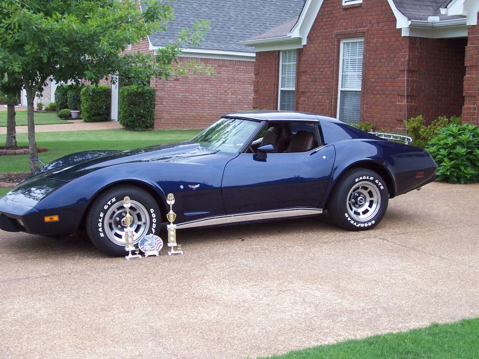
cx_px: 240
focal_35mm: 53
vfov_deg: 27.5
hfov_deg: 36.2
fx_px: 733
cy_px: 180
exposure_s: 1/250
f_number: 3.4
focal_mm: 8.6
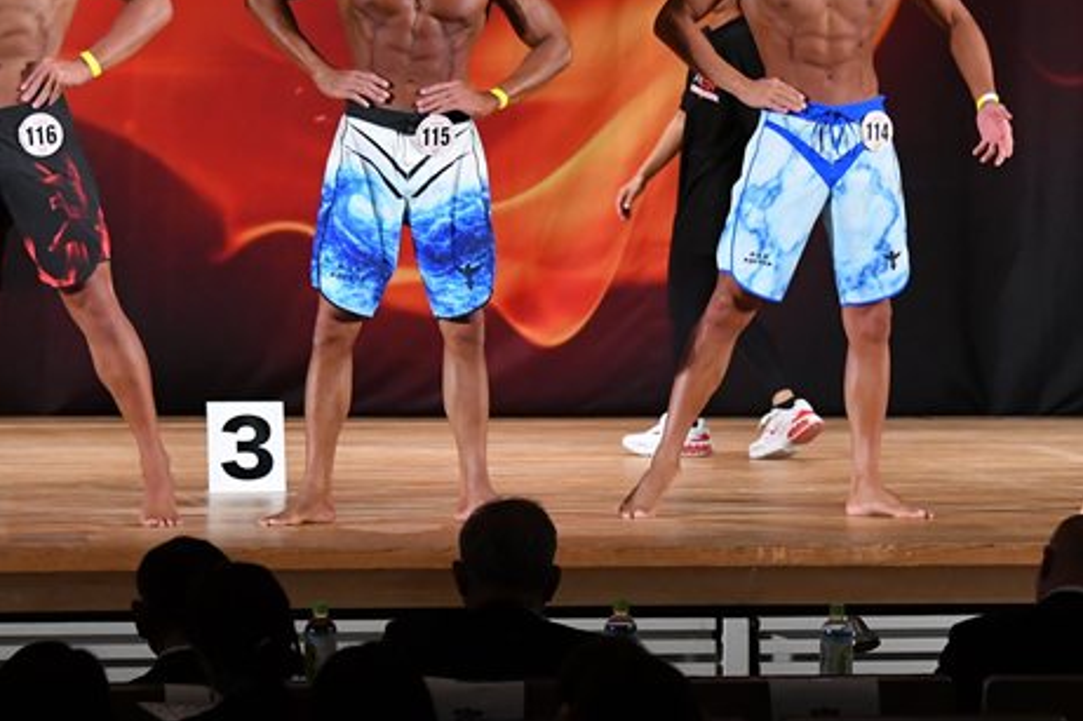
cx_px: 720
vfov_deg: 5.6
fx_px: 7428
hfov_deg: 8.3
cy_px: 275
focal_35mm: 247
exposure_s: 1/400
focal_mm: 98
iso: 3200
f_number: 5.6
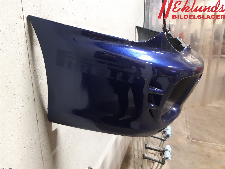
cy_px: 84
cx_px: 112
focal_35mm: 26
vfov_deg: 53.1
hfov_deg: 67.3
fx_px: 169
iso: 250
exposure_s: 1/25
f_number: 1.7
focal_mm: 3.93
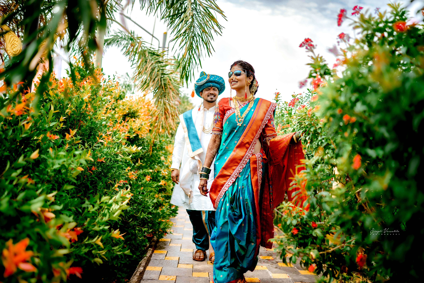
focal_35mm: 35
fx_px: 412
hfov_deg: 54.4
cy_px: 142
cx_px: 212
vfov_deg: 37.9
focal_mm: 35
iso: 100
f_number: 1.4
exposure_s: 1/2500
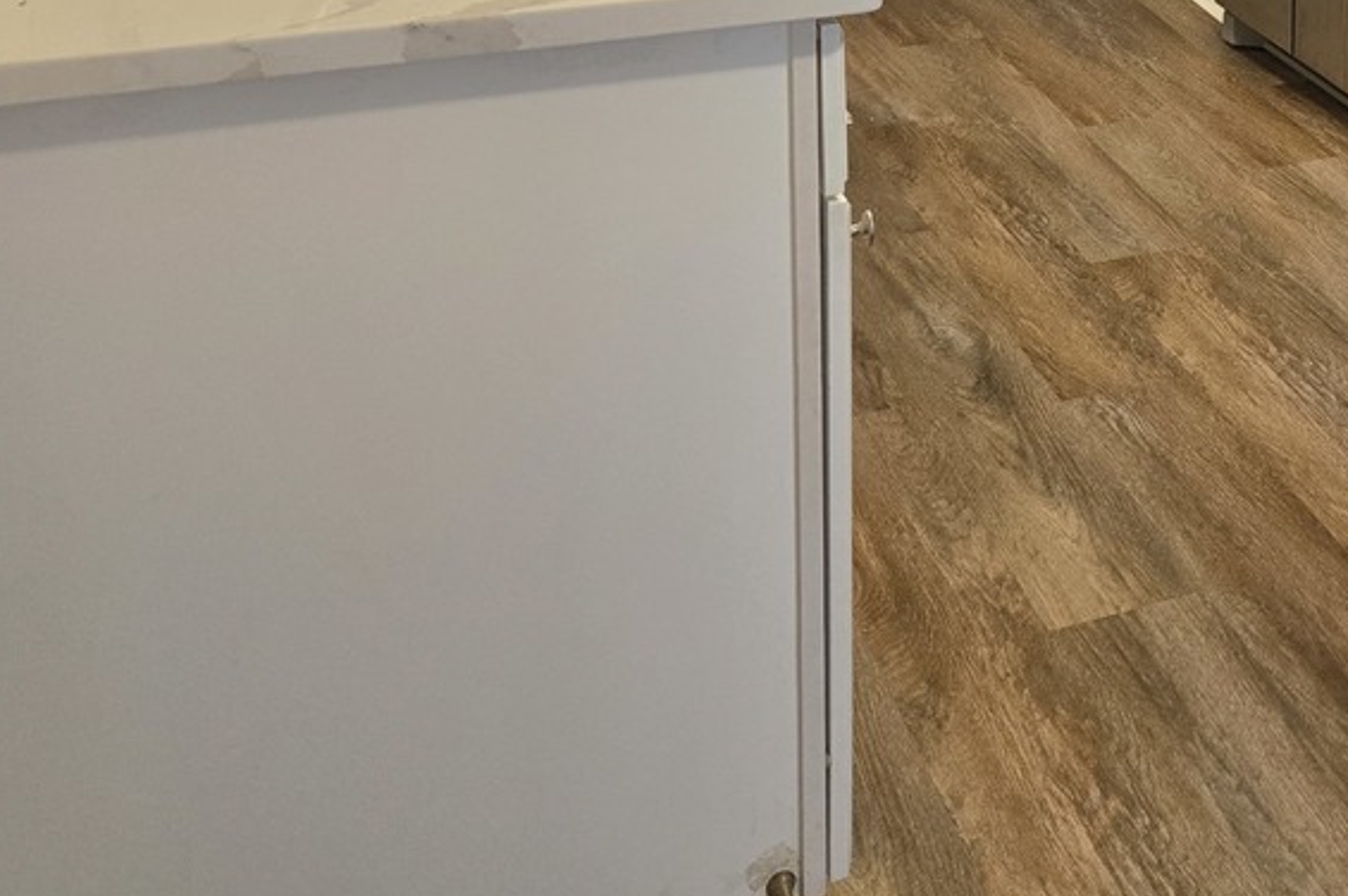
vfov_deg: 20.5
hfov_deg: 28.6
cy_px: -243
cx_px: 1610
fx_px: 2283
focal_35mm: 61
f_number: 1.8
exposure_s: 1/120
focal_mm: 5.4
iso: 160
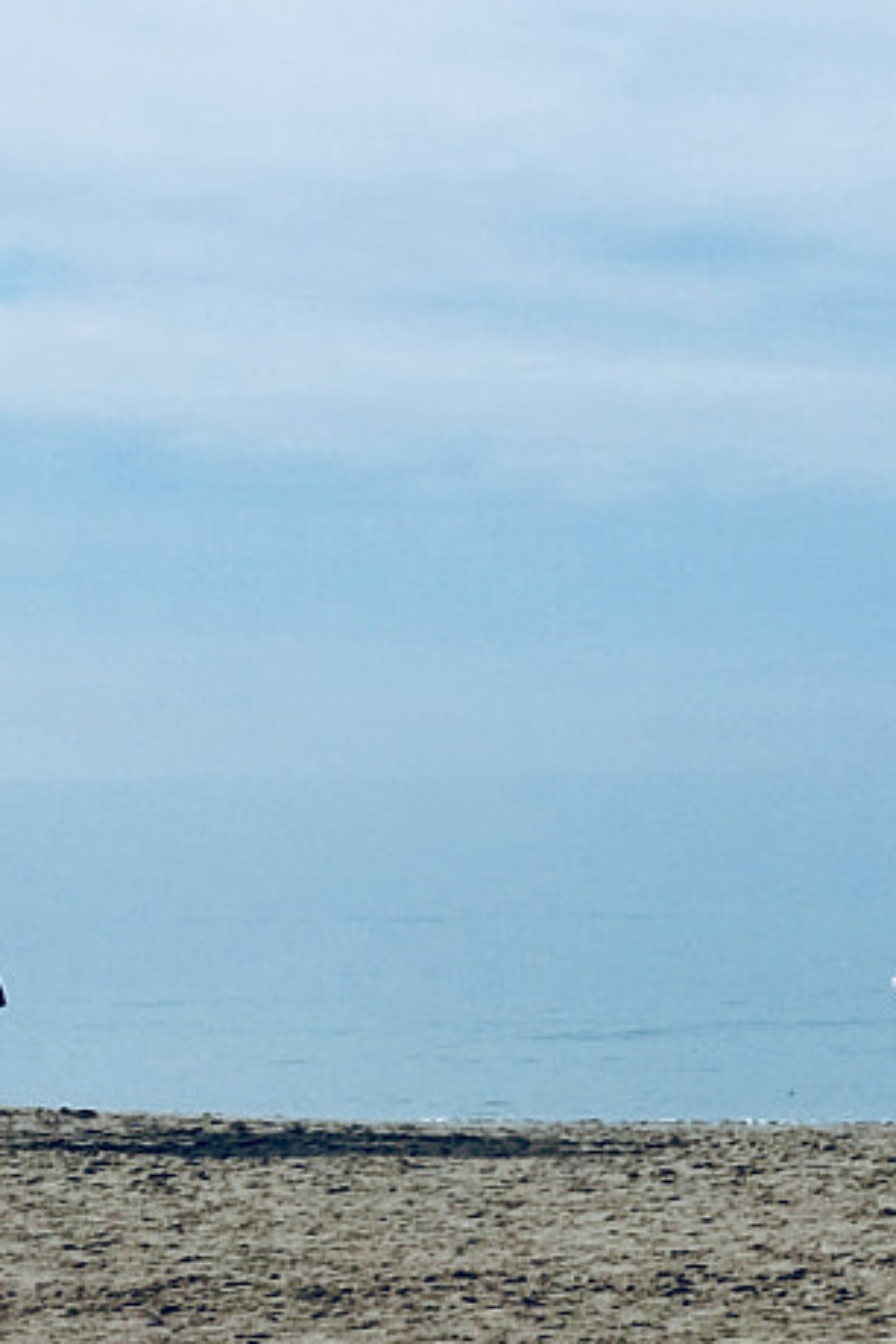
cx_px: 720
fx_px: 3509
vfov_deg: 21.7
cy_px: 609
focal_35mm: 94
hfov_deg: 14.5
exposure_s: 1/1000
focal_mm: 18
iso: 200
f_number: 7.1
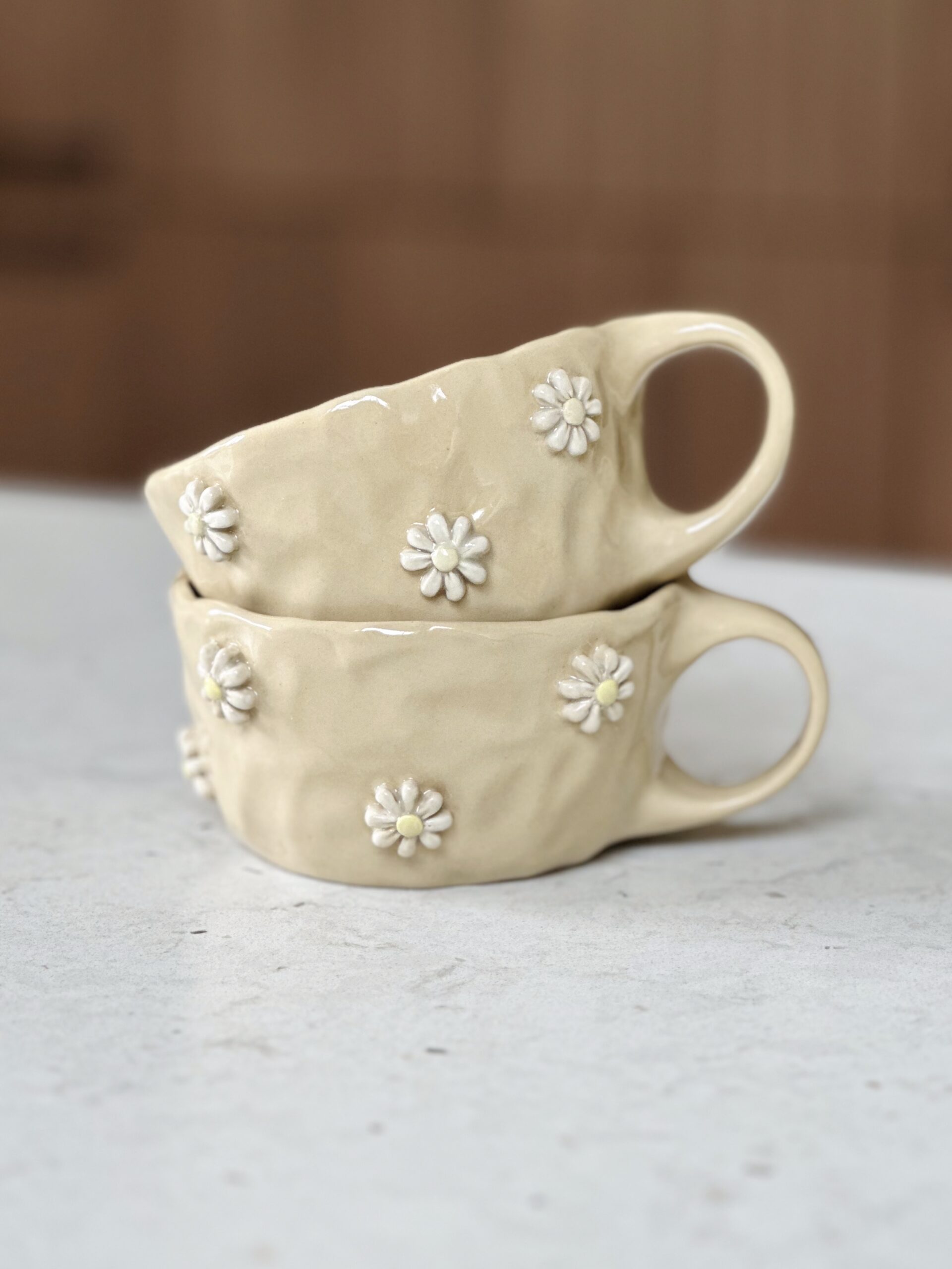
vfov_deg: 25.3
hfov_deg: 19.1
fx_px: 2824
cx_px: 476
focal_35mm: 77
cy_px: 634
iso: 64
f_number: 2.8
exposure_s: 1/121
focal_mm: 9
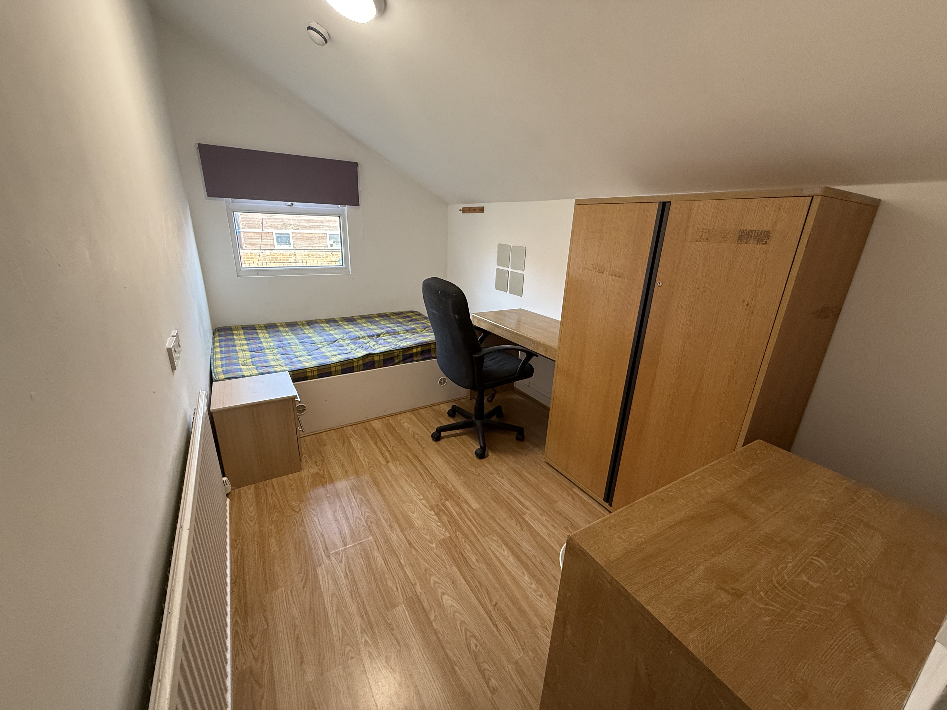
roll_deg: -2.7
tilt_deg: -19.0
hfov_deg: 102.1
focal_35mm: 14
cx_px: 474
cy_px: 355
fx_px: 383
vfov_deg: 85.7
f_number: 2.2
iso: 320
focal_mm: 2.22
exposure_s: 1/100
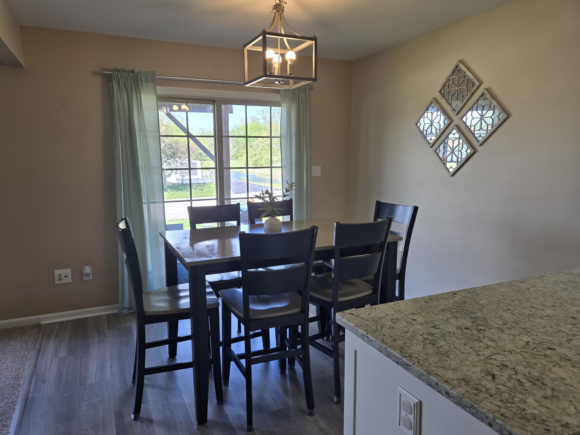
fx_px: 402
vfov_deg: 56.8
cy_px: 218
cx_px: 280
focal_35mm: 24
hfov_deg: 71.6
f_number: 1.8
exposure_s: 1/120
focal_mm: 5.4
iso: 25
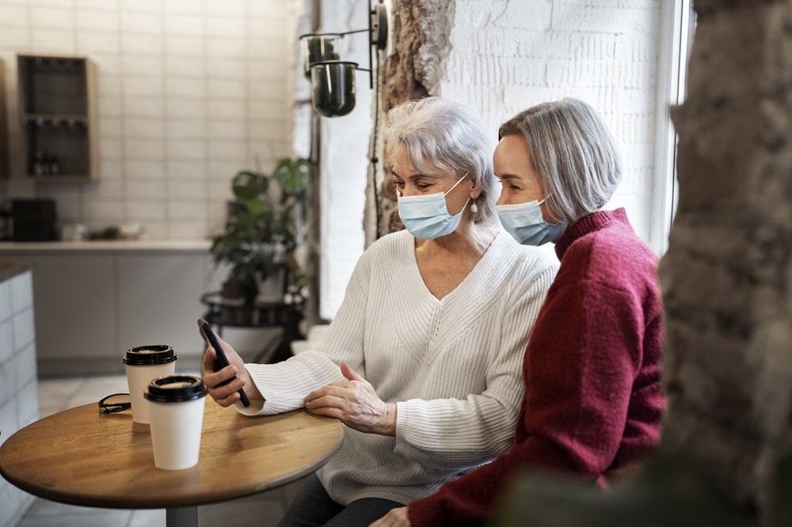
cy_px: 264
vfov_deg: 37.8
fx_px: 770
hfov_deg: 54.5
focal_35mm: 35
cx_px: 396
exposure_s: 1/200
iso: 800
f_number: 1.8
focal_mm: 35
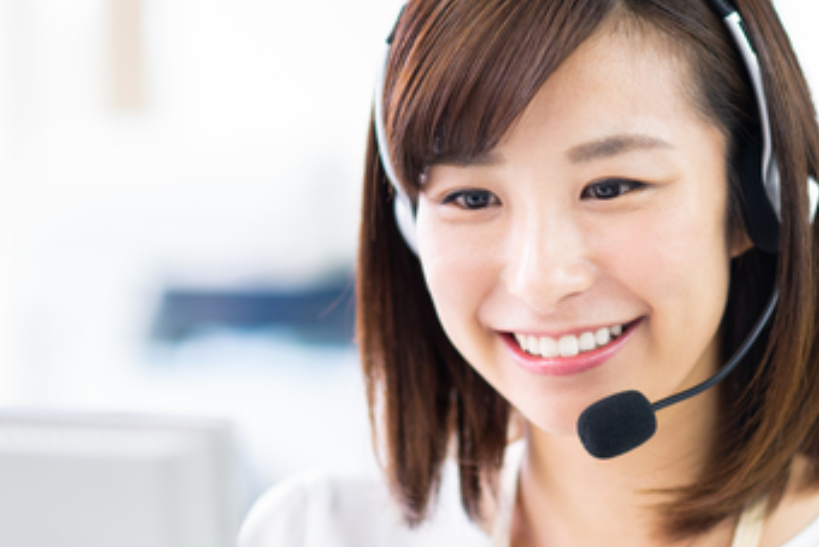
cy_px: 376
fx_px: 3641
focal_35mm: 160
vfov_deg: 8.6
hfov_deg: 12.8
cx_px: 484
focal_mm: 85
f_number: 2.5
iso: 640
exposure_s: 1/125
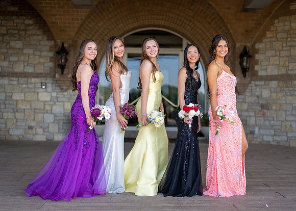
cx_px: 150
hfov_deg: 36.1
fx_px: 454
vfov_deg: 26.2
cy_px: 105
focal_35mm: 54
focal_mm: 50
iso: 160
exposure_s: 1/1250
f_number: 1.3
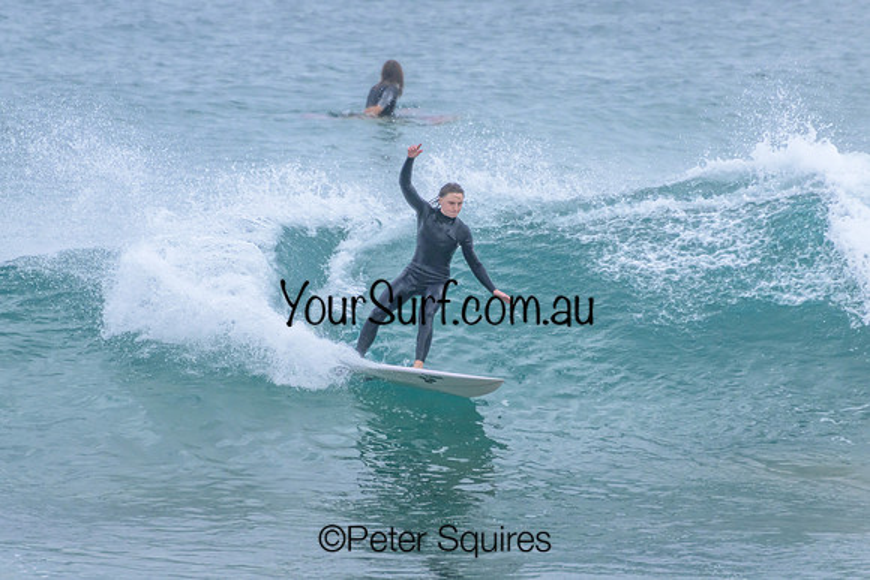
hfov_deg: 2.4
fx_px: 20546
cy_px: 290
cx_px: 435
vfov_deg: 1.6
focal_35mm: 850
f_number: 11
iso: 2500
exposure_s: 1/2000
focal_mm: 850
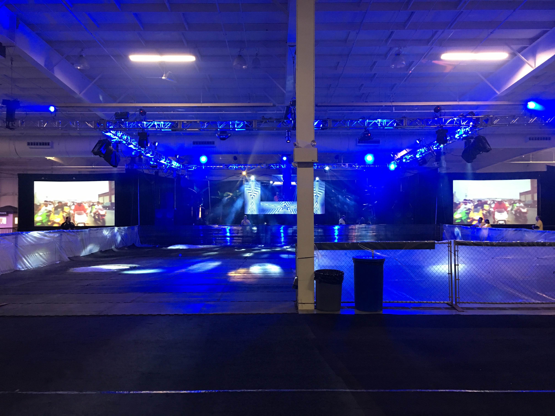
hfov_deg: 61.7
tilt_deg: +1.4
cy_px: 208
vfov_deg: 48.2
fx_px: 465
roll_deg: -0.7
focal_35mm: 29
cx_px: 278
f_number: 2.2
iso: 50
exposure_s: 1/4
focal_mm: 4.15
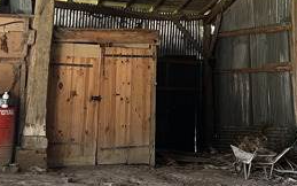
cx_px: 258
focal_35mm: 85
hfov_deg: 23.8
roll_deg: -0.7
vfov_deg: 15.2
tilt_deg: +5.8
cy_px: 17
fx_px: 688
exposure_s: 1/84
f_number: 1.6
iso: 125
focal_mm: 5.1
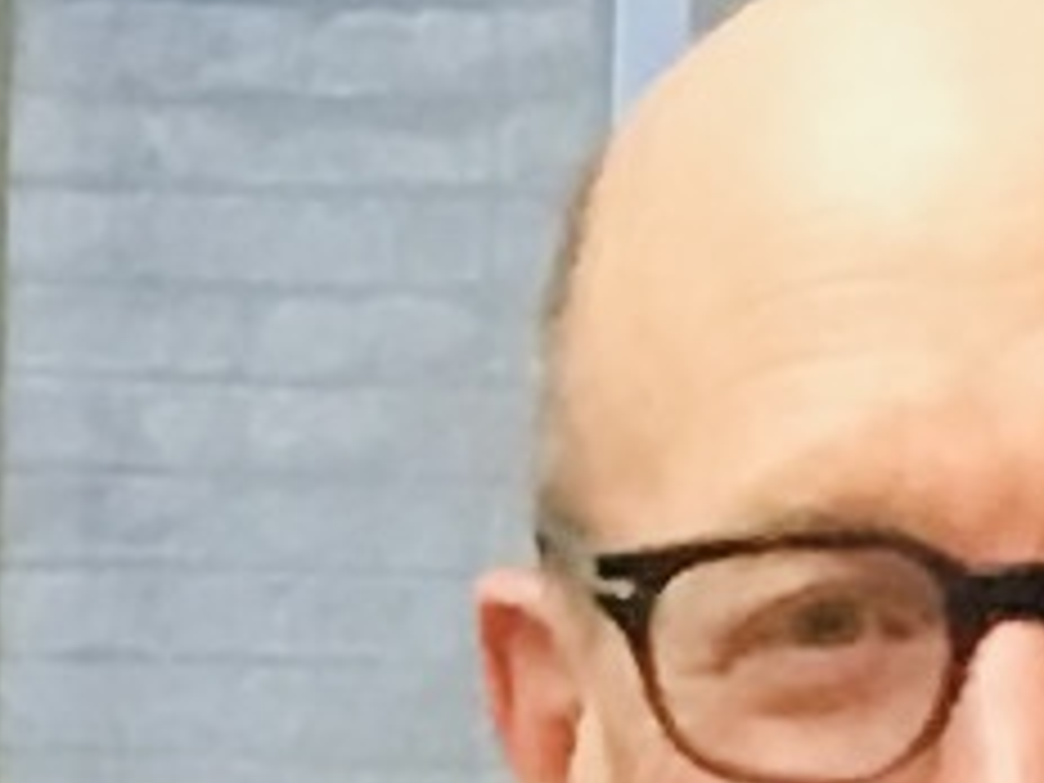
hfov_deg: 25.1
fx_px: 2232
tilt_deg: -4.1
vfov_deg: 19.0
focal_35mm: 74
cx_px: 1037
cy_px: 884
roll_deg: -1.1
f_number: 2.2
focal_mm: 4.15
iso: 200
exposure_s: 1/20
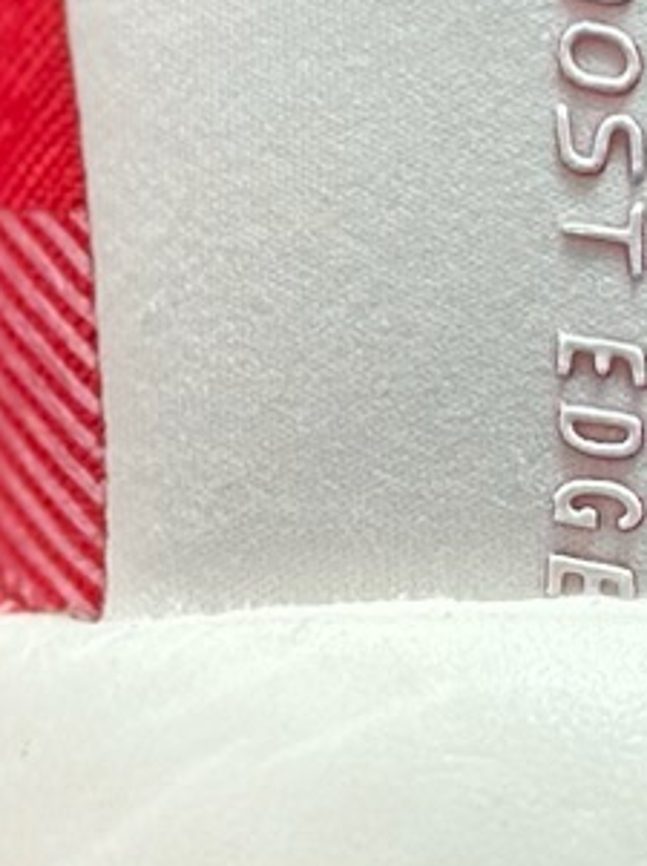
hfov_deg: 4.5
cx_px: 618
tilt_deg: -57.9
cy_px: 578
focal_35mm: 327
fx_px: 8167
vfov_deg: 6.1
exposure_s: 1/1272
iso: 80
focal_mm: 6.86
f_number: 1.78
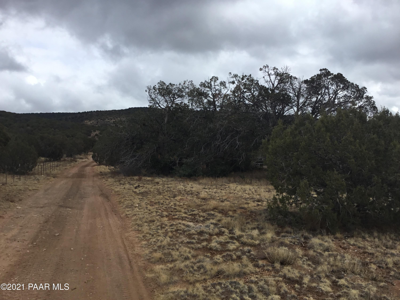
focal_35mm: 31
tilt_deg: +4.1
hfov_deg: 58.4
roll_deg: -0.1
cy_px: 150
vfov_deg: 45.4
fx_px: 358
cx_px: 200
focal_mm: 3.3
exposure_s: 1/1431
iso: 25
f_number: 2.4
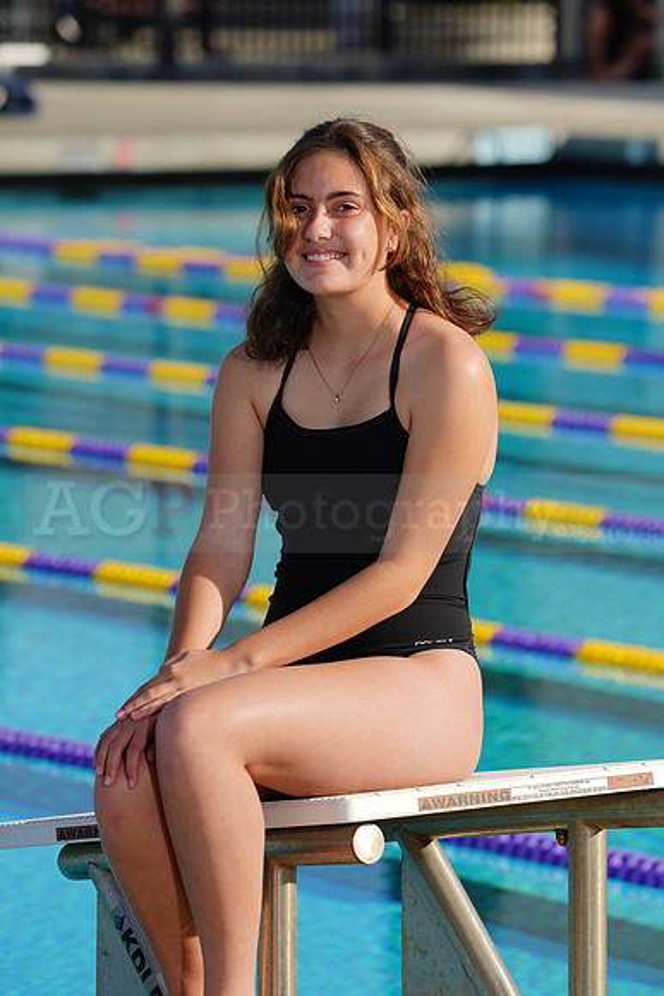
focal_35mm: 221
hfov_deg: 6.2
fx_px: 6110
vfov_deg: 9.3
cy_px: 498
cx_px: 332
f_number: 8
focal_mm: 221
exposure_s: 1/200
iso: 50
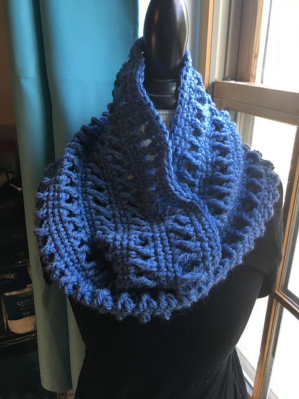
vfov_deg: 61.7
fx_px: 334
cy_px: 200
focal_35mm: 29
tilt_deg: -22.9
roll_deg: +1.6
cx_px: 150
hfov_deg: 48.2
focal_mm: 4.15
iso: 32
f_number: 2.2
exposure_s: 1/30
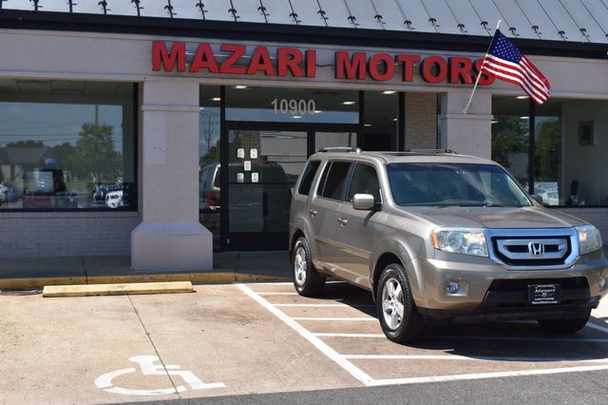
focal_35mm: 48
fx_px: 810
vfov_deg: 28.0
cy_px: 202
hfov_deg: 41.1
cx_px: 304
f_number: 11
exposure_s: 1/500
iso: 400
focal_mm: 32
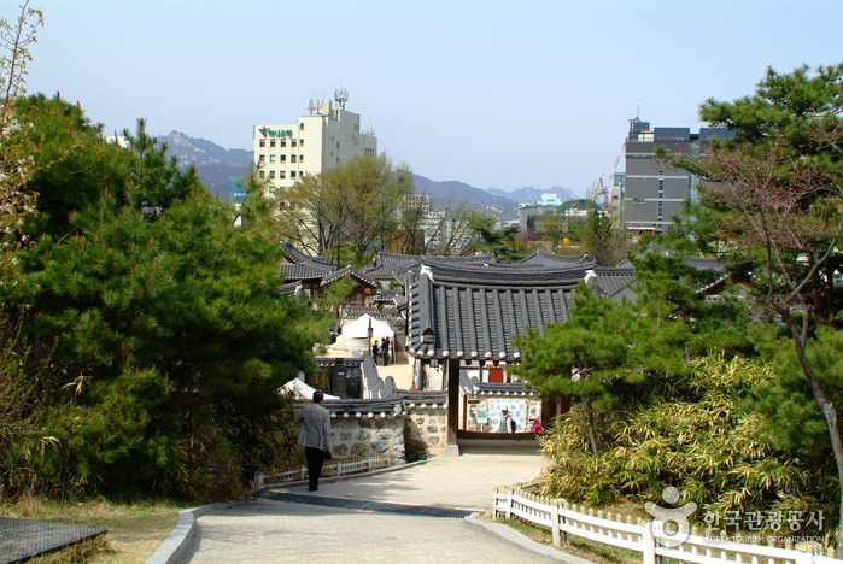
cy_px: 282
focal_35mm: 42
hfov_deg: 46.3
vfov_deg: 32.0
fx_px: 985
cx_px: 422
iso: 100
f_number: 6.7
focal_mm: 28
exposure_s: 1/180
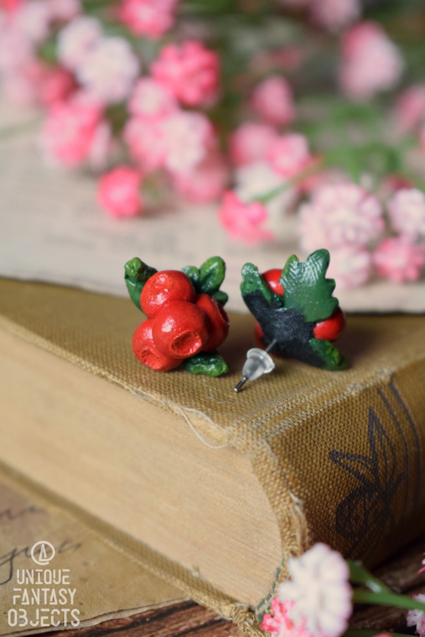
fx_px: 1461
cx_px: 212
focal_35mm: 82
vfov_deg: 24.6
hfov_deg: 16.6
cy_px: 318
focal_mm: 55
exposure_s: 1/60
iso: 1800
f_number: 5.6
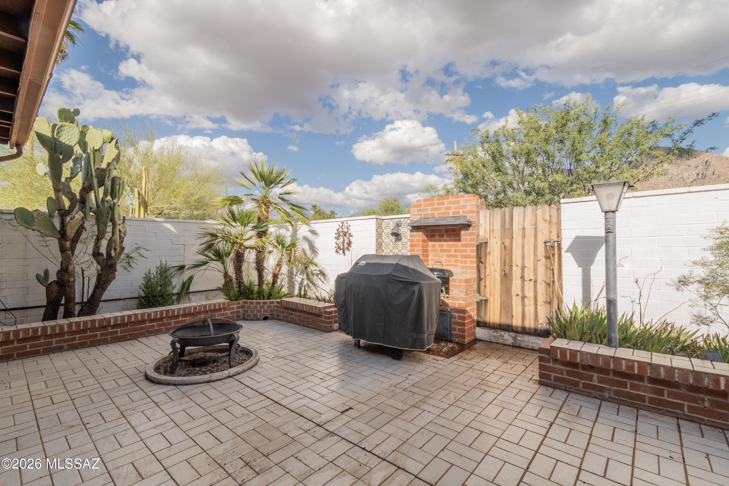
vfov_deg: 77.3
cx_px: 364
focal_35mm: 15
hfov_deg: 100.4
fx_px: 304
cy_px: 243
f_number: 14
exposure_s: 1/160
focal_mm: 10
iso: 200
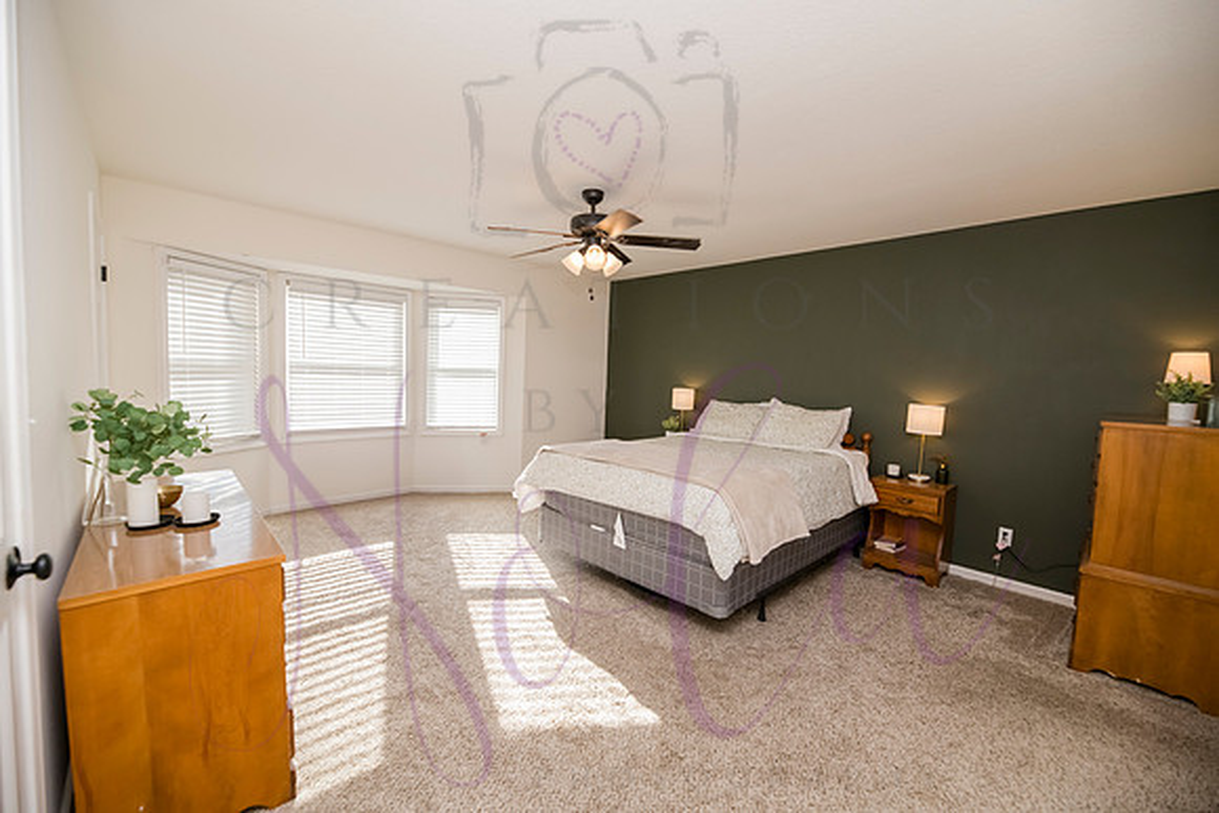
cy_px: 406
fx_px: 474
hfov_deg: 104.2
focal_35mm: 14
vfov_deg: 81.2
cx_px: 610
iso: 800
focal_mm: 14
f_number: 4
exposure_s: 1/500
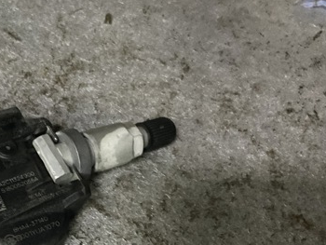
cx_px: 47
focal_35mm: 53
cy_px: 185
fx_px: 499
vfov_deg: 27.2
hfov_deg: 34.6
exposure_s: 1/20
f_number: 1.8
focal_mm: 3
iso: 500
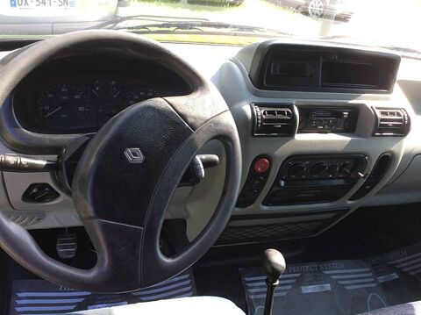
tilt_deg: -35.0
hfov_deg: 56.9
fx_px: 389
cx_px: 210
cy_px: 158
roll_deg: -6.6
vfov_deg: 44.1
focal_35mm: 32
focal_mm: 3.3
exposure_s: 1/126
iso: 32
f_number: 2.4
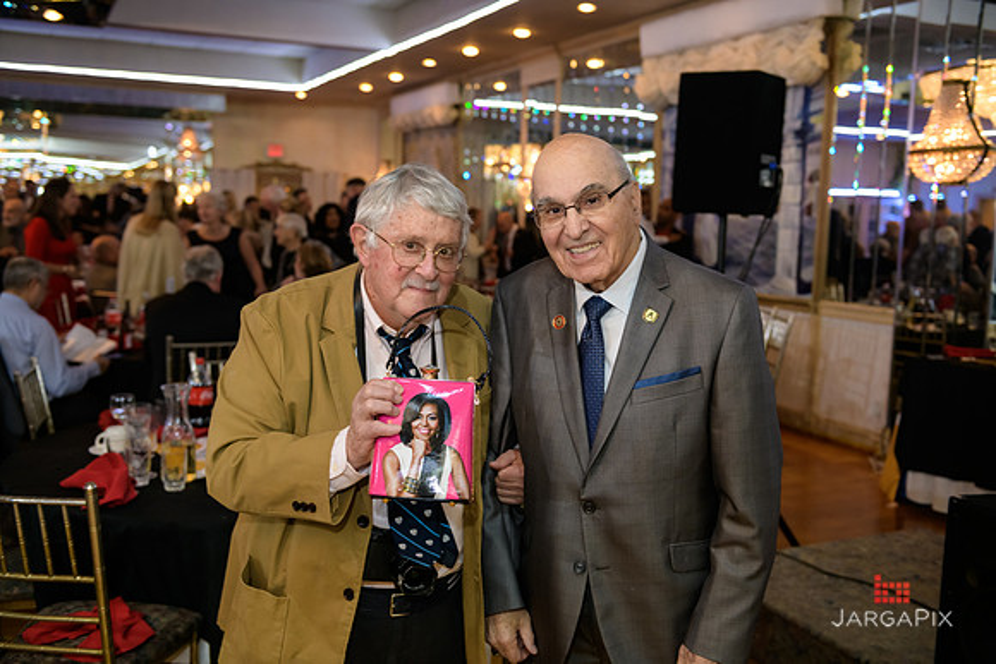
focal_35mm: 35
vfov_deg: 37.9
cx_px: 498
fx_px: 969
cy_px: 332
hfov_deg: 54.4
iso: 1600
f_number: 3.2
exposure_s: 1/125
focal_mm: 35
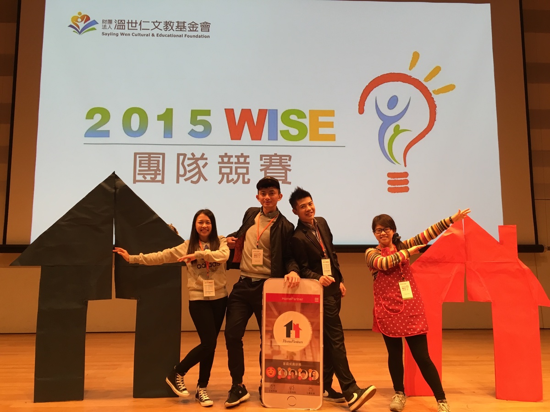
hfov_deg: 61.7
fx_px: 461
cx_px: 275
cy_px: 206
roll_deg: +0.2
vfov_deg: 48.2
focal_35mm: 29
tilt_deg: +5.1
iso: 80
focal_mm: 4.15
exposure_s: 1/30
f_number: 2.2
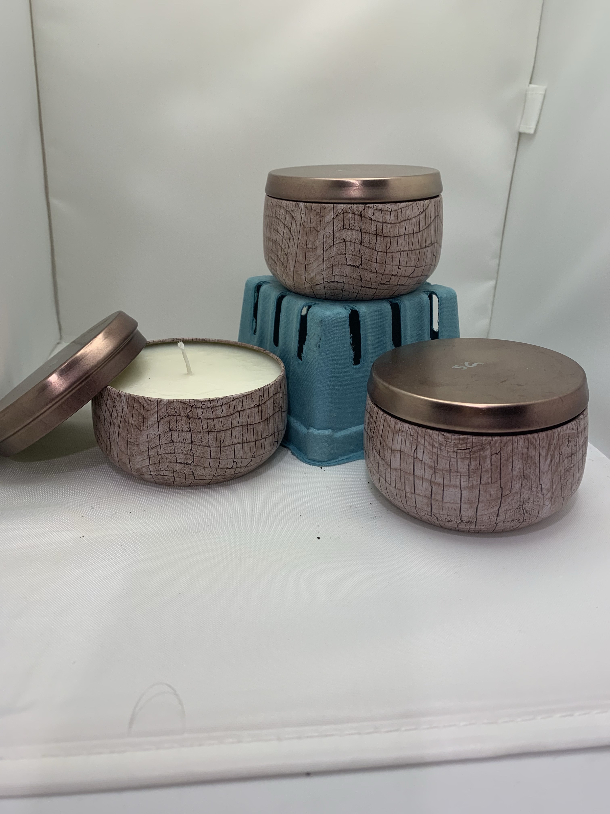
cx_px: 305
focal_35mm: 26
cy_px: 407
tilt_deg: -22.9
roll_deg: -4.3
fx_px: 611
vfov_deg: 67.3
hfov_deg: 53.1
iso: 50
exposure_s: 1/60
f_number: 1.8
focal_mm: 4.25
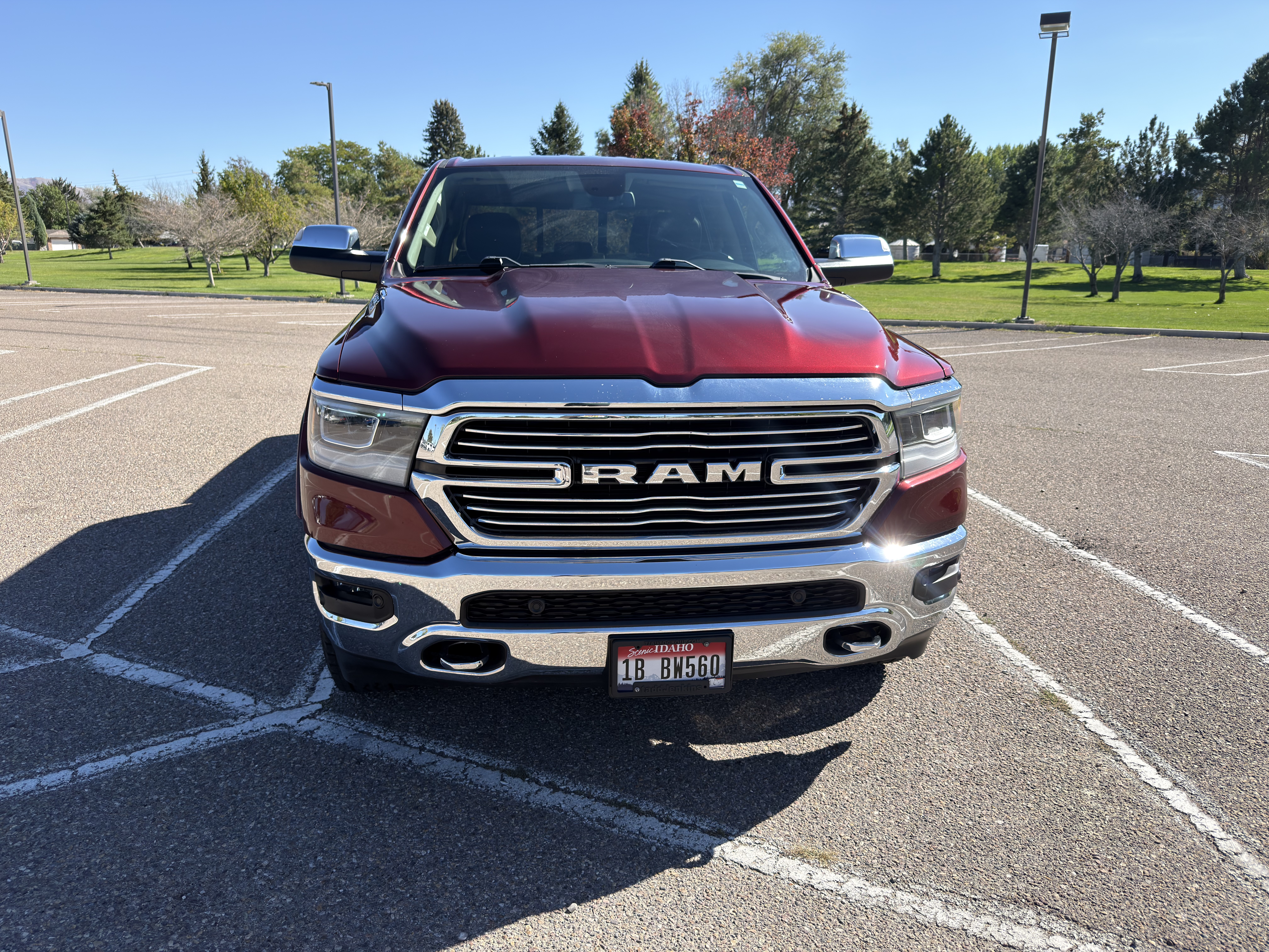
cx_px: 634
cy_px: 476
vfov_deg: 56.8
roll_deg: +0.5
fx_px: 880
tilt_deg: -14.3
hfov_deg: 71.6
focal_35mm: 24
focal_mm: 6.76
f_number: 1.78
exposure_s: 1/2545
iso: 80
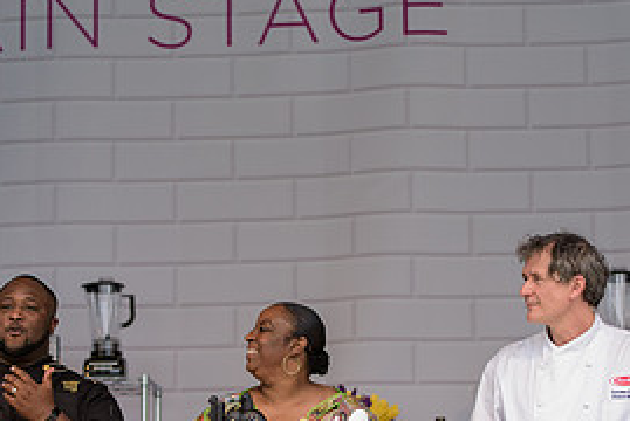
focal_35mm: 168
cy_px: 312
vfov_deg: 8.2
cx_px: 283
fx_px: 2943
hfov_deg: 12.2
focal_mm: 78
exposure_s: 1/1000
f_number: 3.2
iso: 250
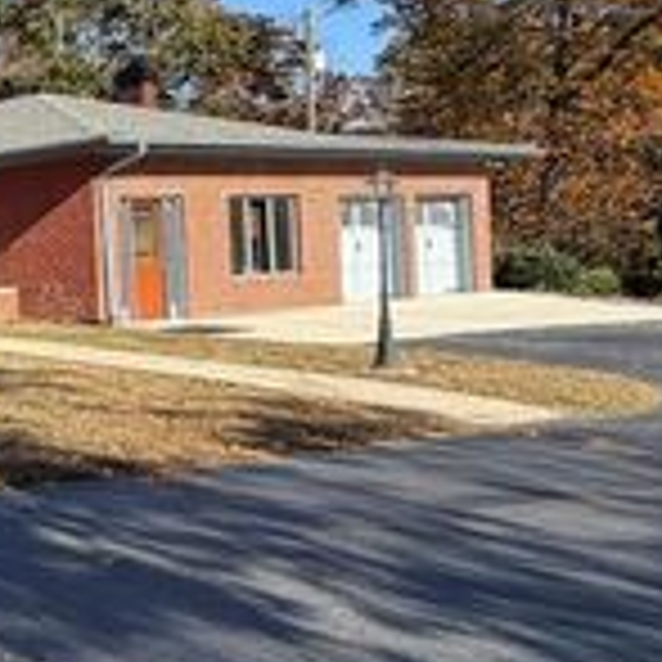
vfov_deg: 39.9
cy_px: 272
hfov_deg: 24.3
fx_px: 909
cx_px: -455
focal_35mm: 42
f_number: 2.2
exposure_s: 1/770
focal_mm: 2.22
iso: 40
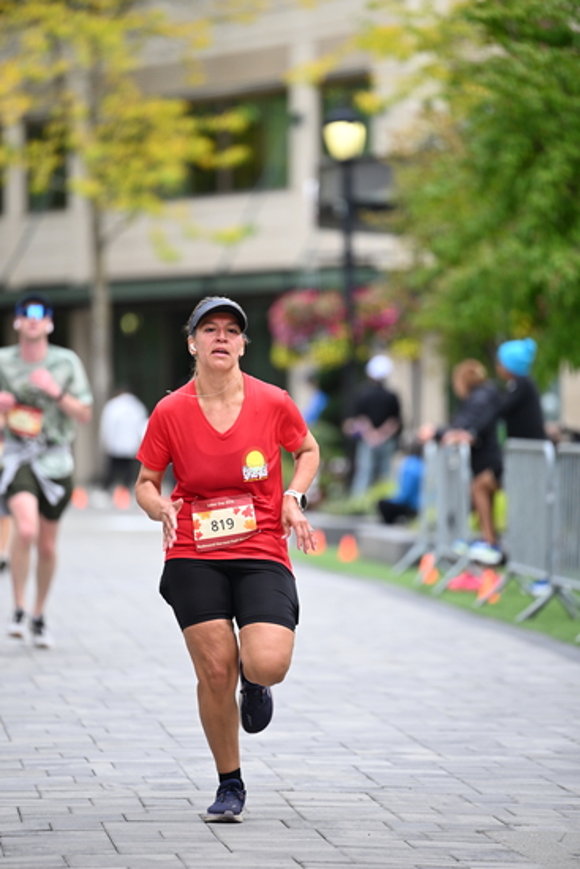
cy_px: 434
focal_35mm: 200
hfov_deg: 6.9
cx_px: 290
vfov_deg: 10.3
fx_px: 4830
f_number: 2.8
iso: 640
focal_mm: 200
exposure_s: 1/1600
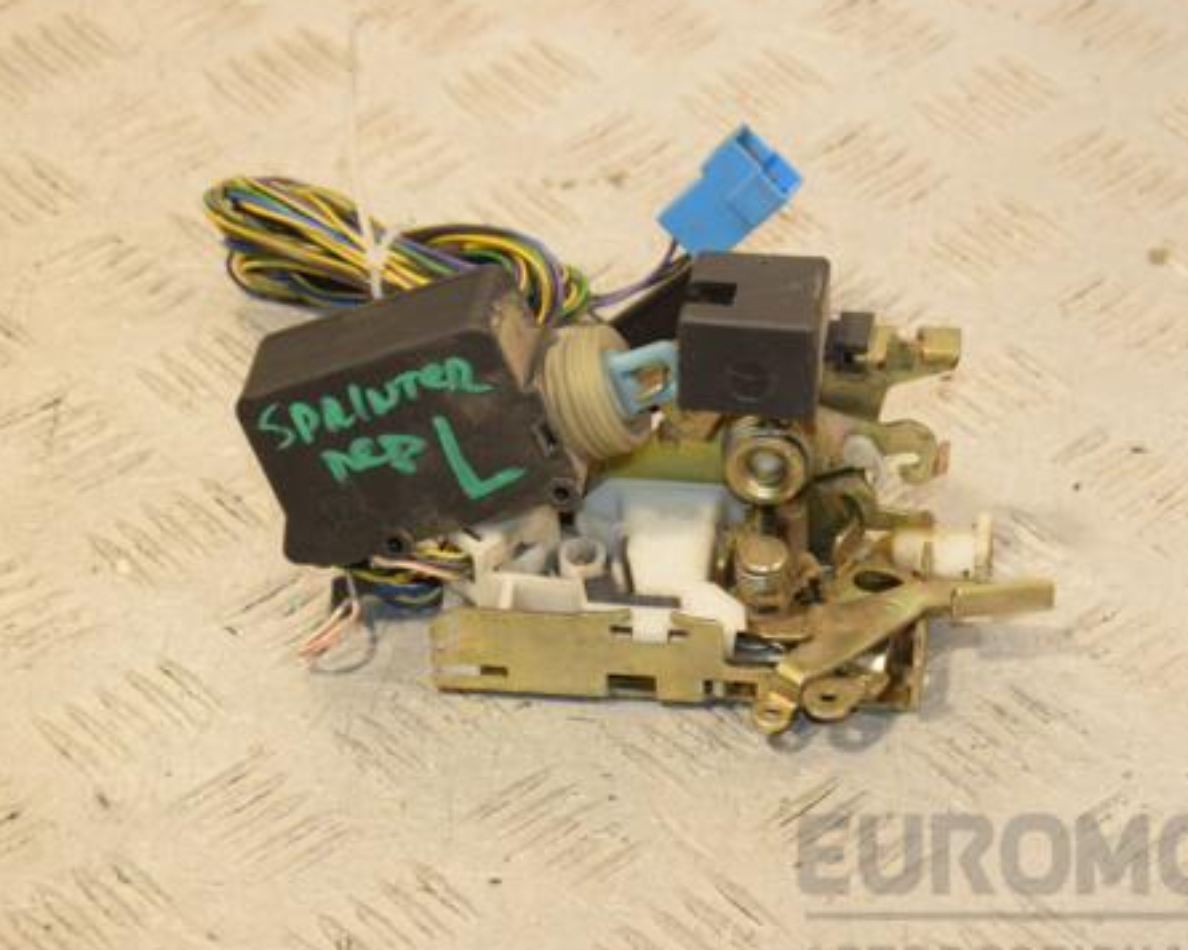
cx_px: 748
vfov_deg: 14.0
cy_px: 499
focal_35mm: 110
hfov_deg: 17.4
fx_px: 3868
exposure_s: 1/200
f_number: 7.1
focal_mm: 58
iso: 800
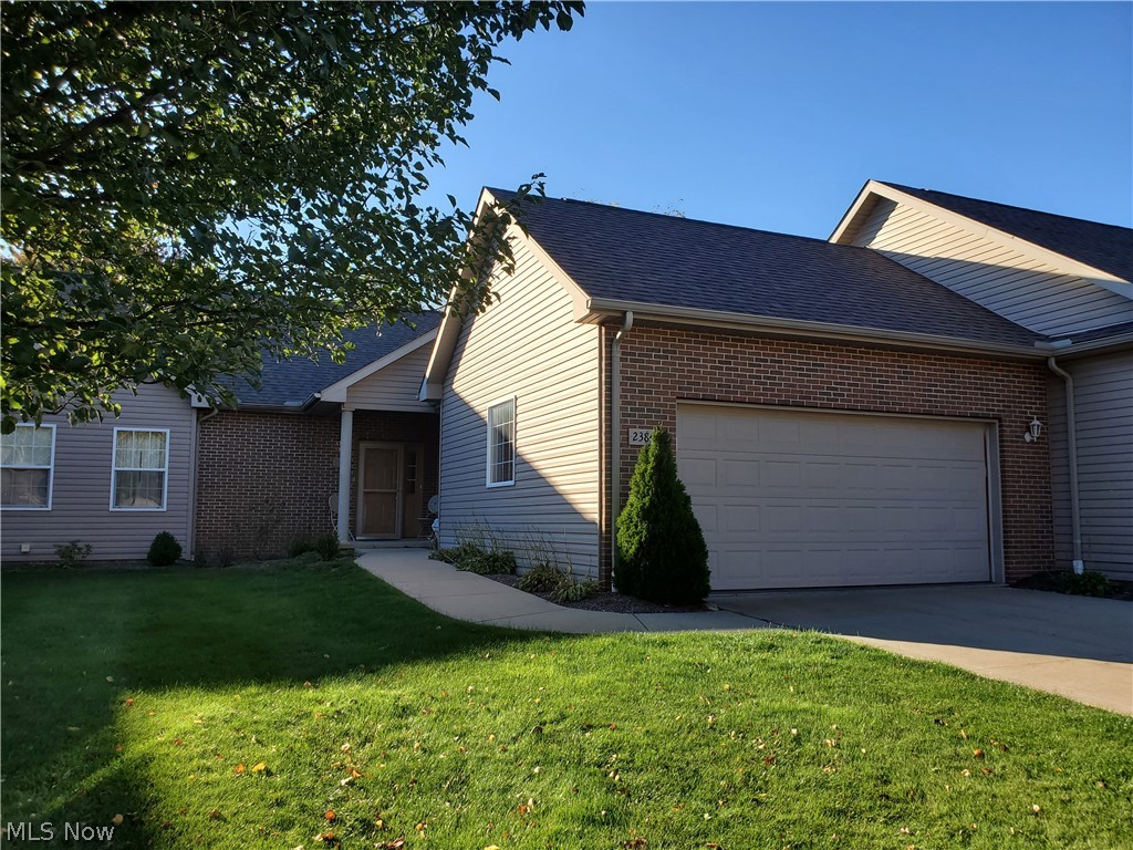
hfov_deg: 67.3
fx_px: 851
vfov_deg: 53.1
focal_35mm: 26
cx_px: 566
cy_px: 425
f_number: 2.4
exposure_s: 1/1041
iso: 50
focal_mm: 4.3
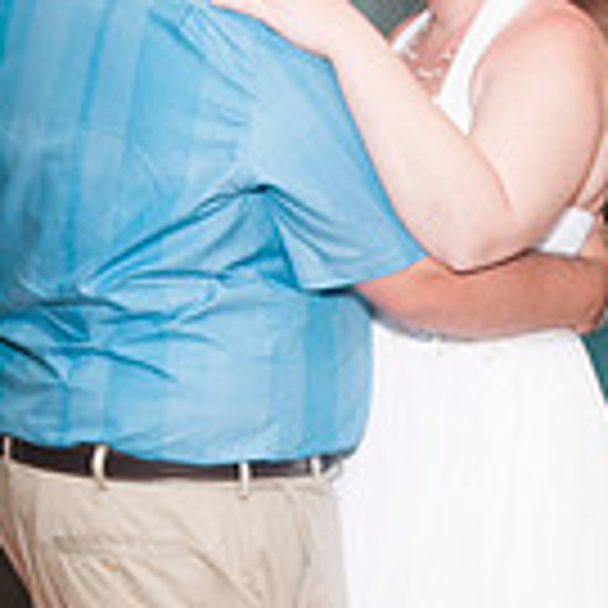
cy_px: 432
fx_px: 2285
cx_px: 358
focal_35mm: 115
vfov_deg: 15.1
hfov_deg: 15.1
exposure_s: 1/60
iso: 400
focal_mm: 27
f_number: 5.6
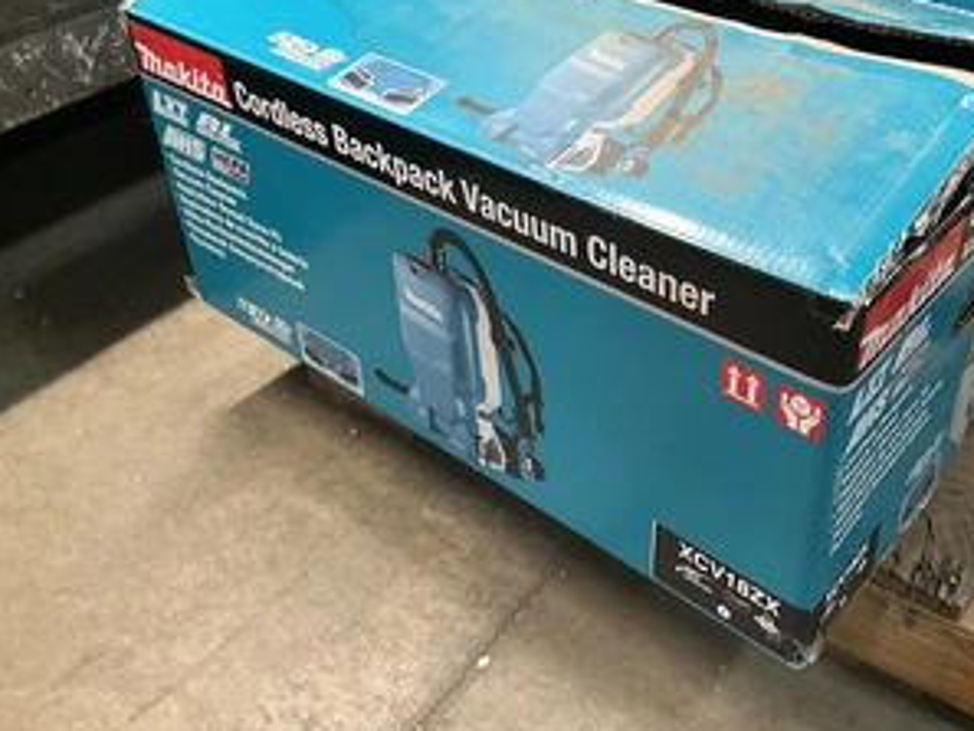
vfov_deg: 36.6
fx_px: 1098
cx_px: 597
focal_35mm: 39
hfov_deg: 47.5
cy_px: 266
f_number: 1.8
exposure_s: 1/60
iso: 200
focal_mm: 3
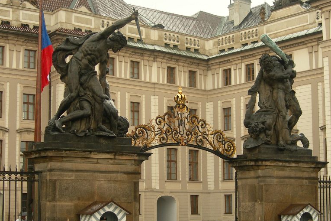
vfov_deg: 19.2
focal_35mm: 71
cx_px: 177
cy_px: 123
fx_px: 653
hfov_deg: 28.4
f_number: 3.2
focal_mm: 10.6
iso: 50
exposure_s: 1/51.4
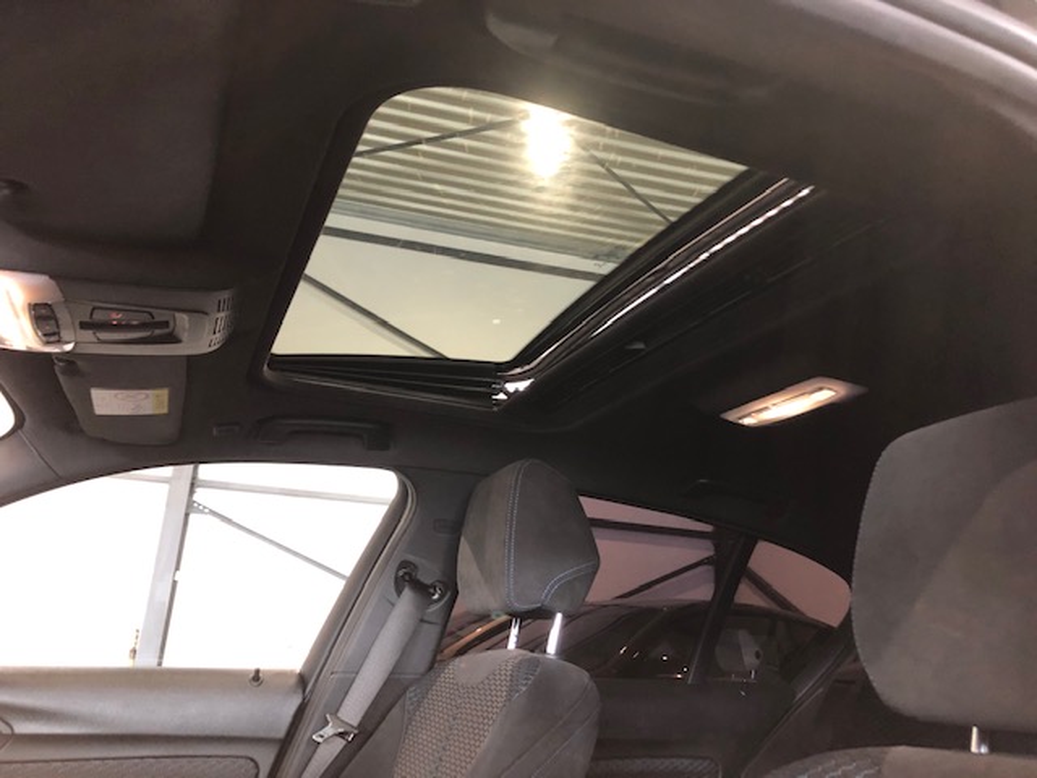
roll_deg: -3.6
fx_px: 839
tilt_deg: +16.6
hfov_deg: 63.4
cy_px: 389
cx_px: 518
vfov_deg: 49.7
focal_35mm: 28
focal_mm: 3.99
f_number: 1.8
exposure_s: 1/9
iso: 100
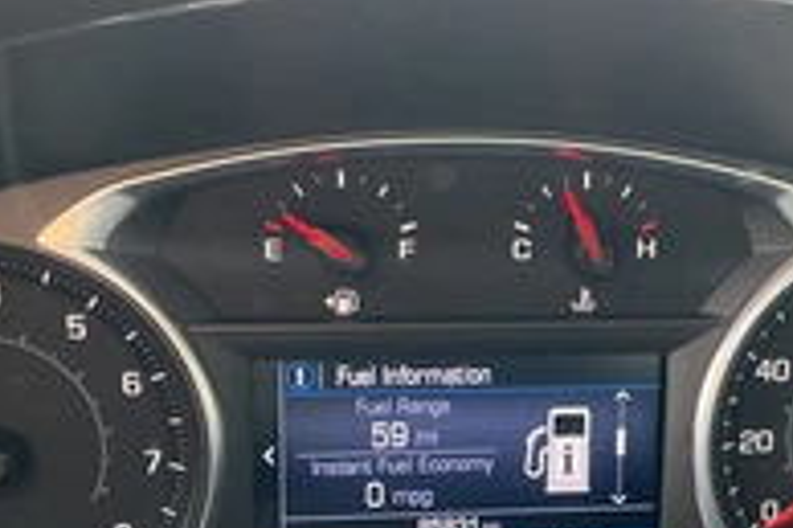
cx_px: 482
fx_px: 1321
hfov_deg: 33.3
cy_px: 413
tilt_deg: -23.1
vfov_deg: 22.3
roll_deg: -1.4
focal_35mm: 60
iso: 64
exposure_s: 1/75
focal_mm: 3
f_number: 1.8
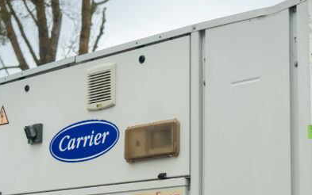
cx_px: 275
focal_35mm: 77
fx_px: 655
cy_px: 187
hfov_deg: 26.0
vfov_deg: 16.7
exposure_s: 1/800
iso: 500
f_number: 4
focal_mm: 29
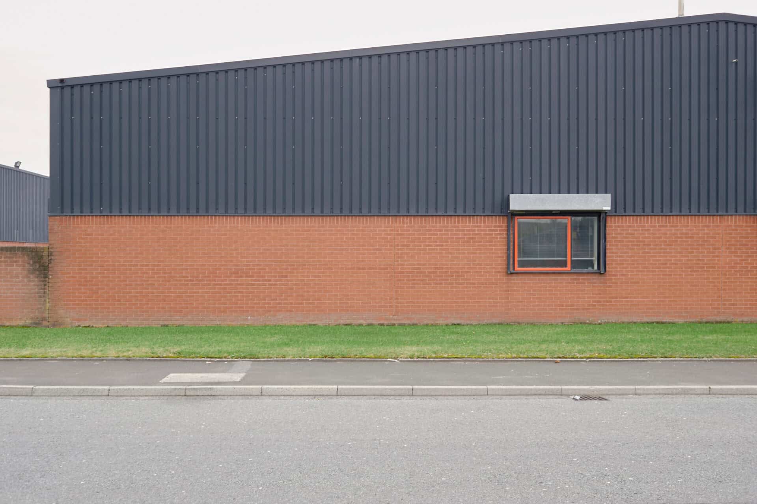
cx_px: 378
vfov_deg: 37.8
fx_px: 736
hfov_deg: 54.5
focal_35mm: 35
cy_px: 252
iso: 400
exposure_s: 1/20
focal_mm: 35
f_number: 5.6
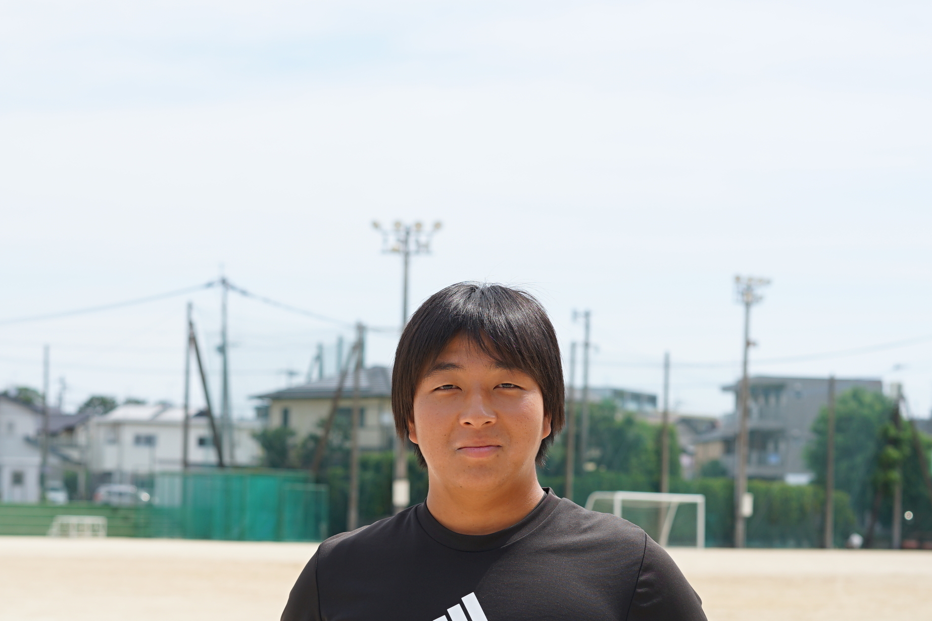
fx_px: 2278
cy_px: 467
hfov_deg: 23.1
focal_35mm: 88
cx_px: 374
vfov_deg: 15.5
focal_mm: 55
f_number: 5
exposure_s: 1/400
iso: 100
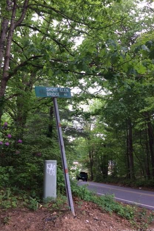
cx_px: 71
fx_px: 199
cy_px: 116
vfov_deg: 60.3
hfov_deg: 42.3
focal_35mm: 31
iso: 64
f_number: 2.2
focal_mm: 4.15
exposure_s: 1/120
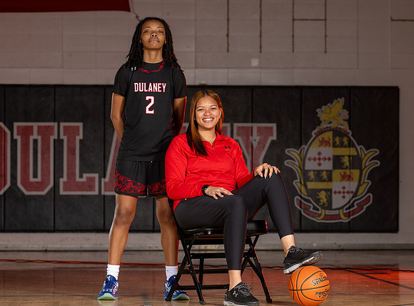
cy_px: 146
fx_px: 1769
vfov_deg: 9.9
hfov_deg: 13.4
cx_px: 223
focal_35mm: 149
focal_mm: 120
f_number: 6.3
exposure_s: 1/125
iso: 80
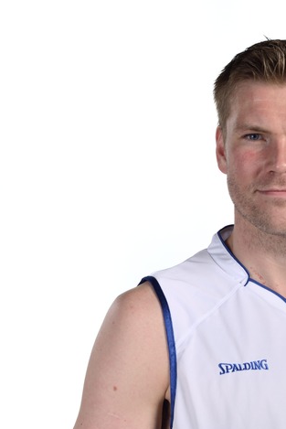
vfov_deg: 20.8
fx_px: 1143
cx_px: 263
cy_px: 377
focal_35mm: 96
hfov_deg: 14.1
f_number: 9
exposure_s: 1/60
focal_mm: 50
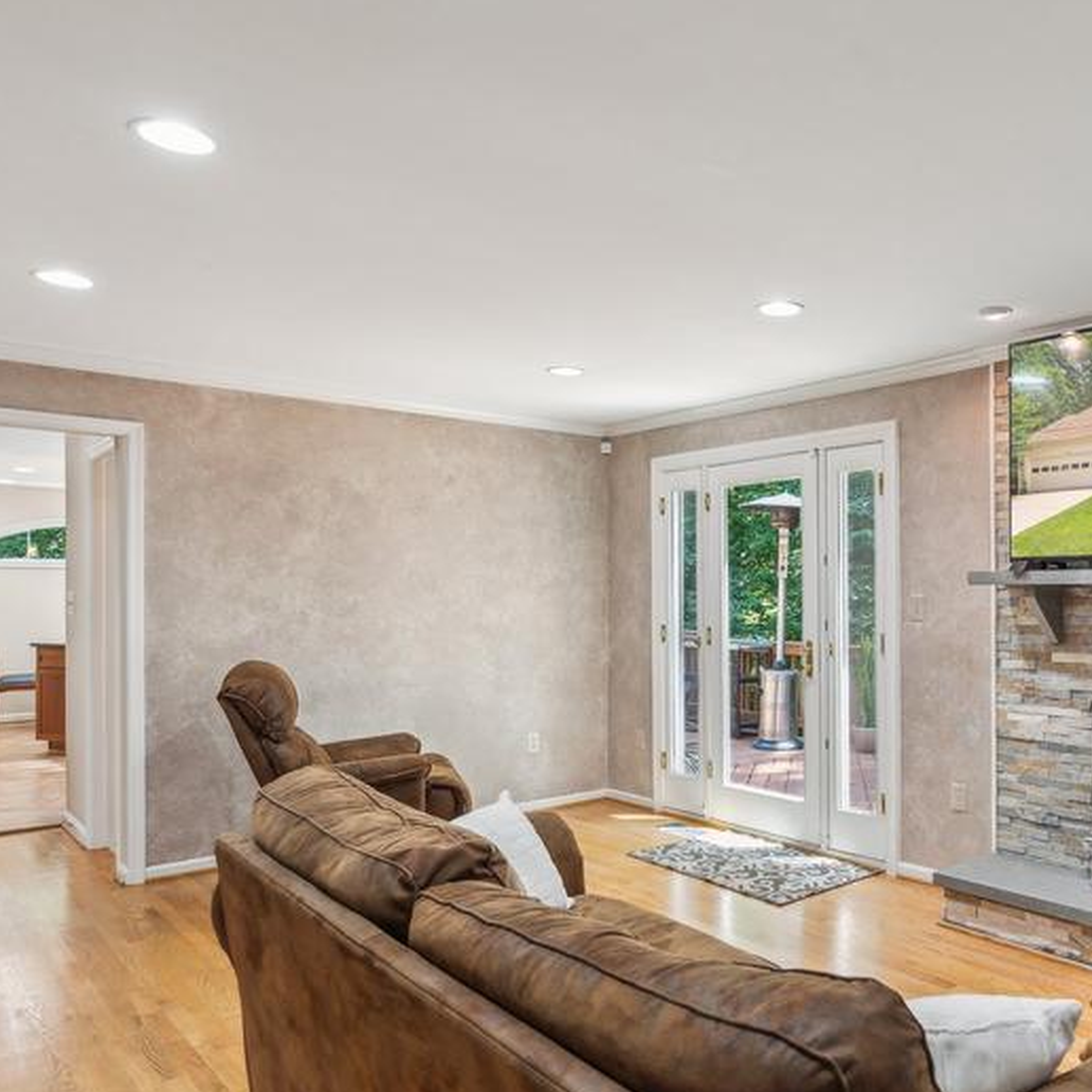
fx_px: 994
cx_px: 804
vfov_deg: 57.4
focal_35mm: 28
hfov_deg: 55.1
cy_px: 608
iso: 125
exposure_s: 1/5
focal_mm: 16.5
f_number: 6.3
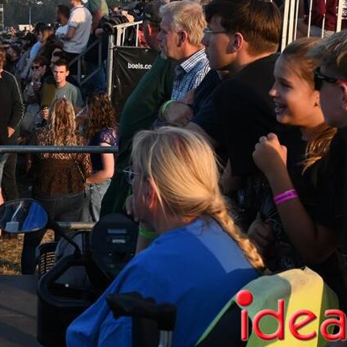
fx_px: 1111
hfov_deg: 17.5
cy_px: 114
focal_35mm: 98
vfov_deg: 17.7
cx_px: 29
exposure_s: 1/320
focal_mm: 50
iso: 640
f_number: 10
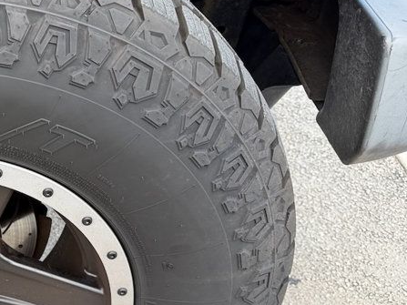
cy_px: 220
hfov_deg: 30.6
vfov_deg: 26.3
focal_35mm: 55
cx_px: -58
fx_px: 646
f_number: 1.78
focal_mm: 6.76
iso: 80
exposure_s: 1/271
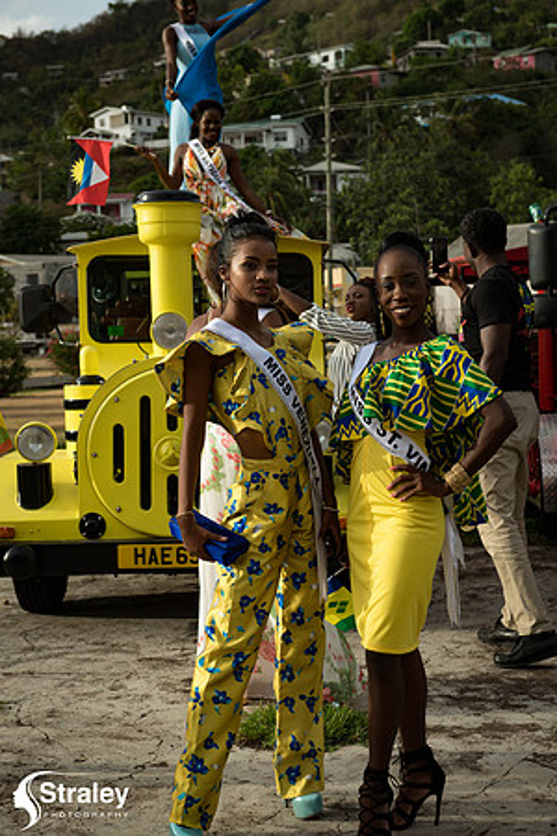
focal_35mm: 62
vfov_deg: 32.4
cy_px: 418
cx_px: 278
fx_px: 1439
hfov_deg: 21.9
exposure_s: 1/250
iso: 80
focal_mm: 62
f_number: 6.3
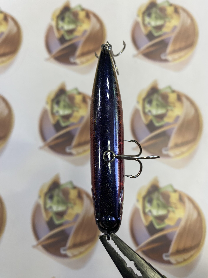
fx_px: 200
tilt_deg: -80.5
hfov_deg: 54.9
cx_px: 104
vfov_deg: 69.4
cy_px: 139
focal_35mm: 25
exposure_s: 1/120
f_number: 1.8
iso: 125
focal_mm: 4.25
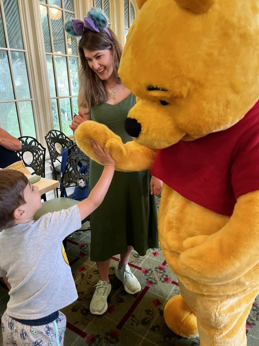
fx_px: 259
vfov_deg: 67.3
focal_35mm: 26
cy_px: 173
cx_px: 130
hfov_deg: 53.1
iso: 500
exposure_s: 1/60
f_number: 1.5
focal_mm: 5.7
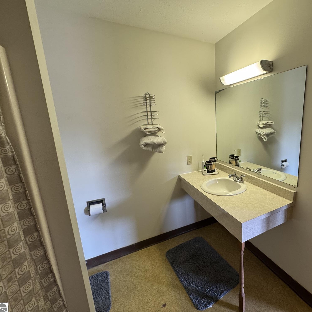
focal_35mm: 17
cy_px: 154
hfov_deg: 81.0
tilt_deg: -9.8
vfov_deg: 84.0
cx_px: 209
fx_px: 173
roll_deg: +2.4
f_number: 2.2
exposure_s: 1/60
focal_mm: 2.22
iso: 250
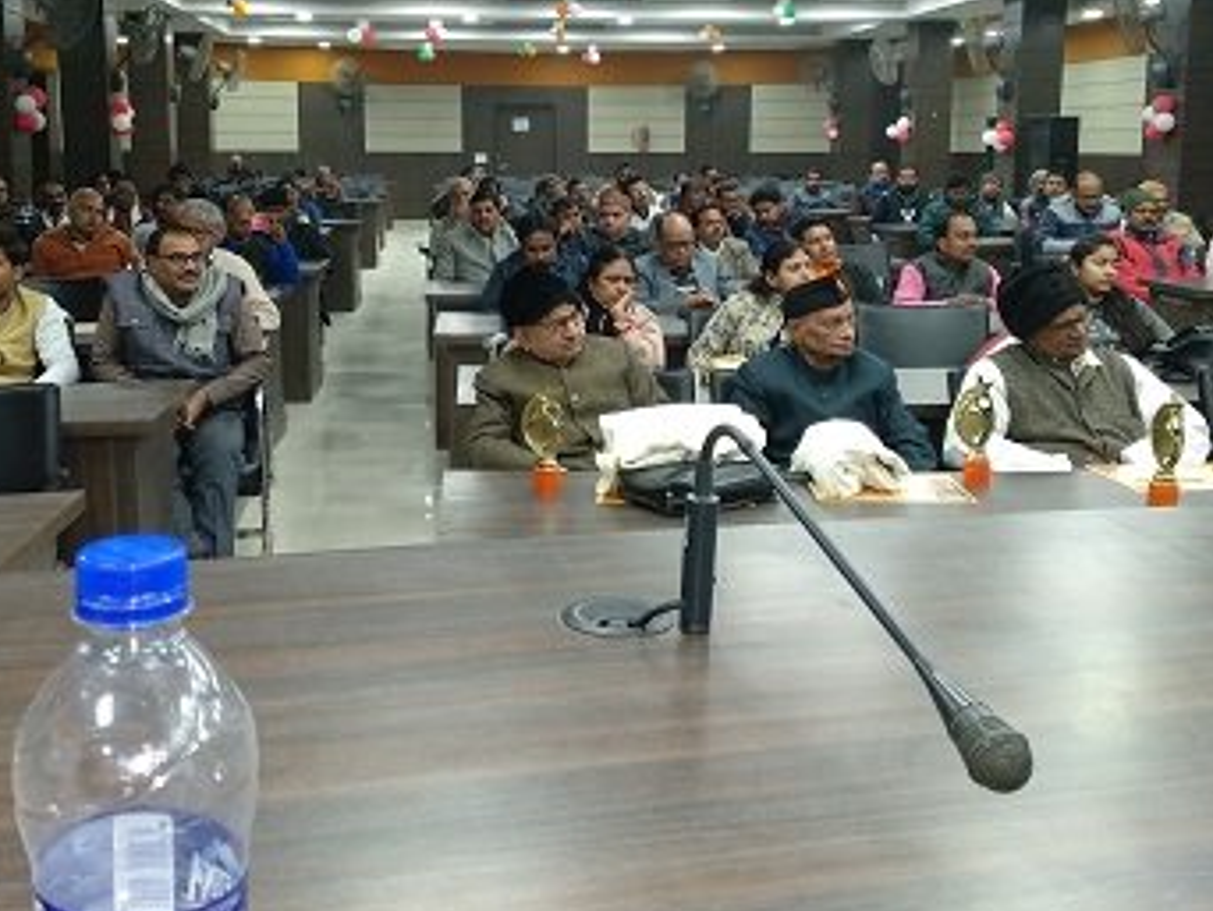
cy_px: 349
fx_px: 1333
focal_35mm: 38
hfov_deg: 48.9
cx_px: 546
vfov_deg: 37.6
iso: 400
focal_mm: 3.81
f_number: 2.2
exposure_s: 1/25
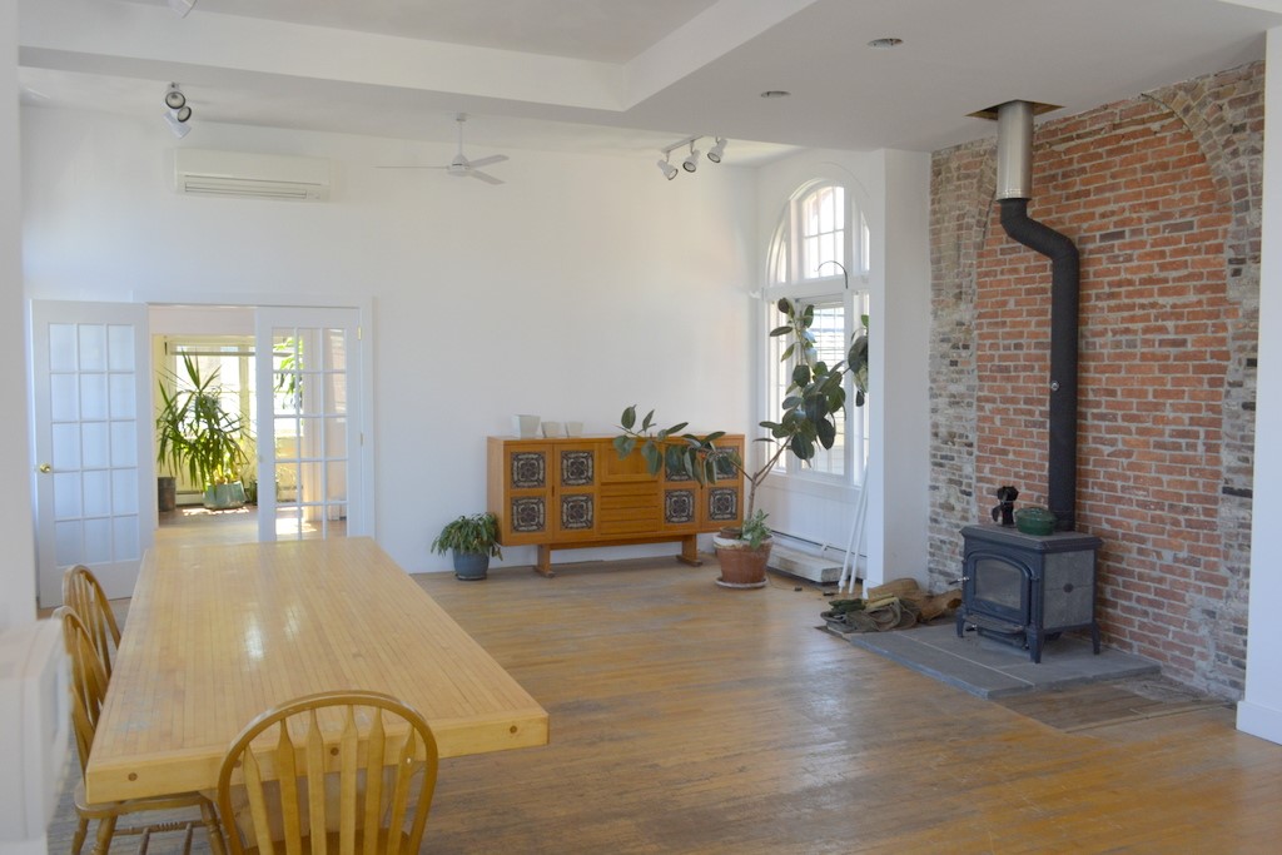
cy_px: 428
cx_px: 641
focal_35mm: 30
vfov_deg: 43.6
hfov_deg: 61.9
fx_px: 1068
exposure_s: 1/60
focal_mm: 20
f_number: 6.3
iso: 400
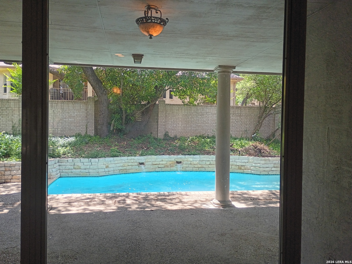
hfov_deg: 61.7
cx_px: 176
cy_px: 132
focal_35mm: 29
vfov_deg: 48.2
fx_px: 295
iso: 135
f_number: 1.8
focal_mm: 4.27
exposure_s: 1/120
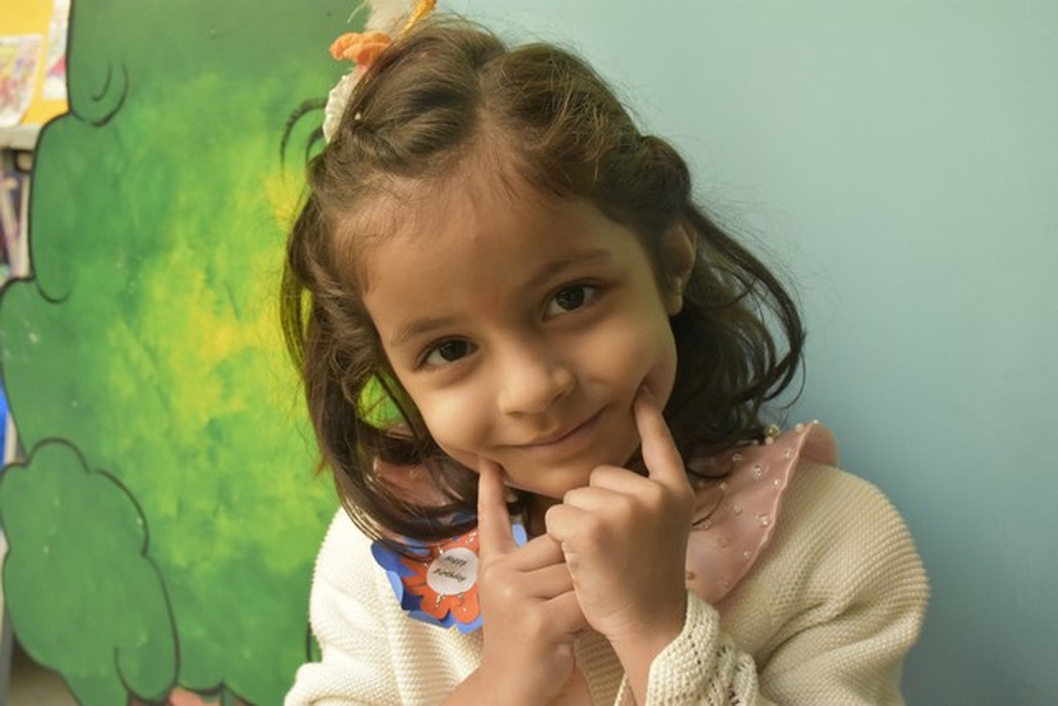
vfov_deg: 34.2
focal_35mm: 39
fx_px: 1146
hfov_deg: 49.5
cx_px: 529
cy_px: 353
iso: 5000
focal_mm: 26
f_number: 6.7
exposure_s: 1/350
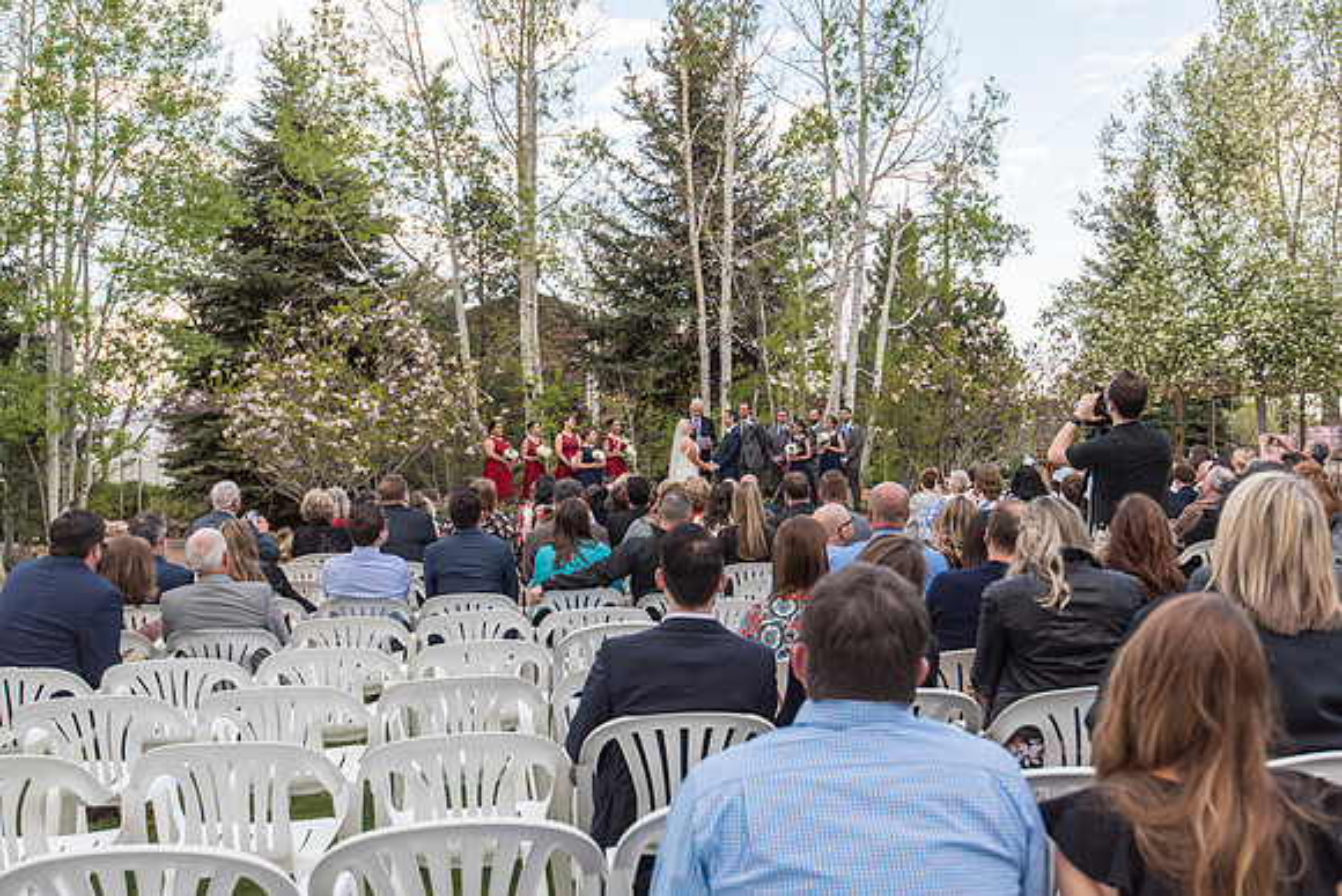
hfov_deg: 52.0
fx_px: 1375
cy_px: 448
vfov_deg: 36.1
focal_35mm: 37
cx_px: 707
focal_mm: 35
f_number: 4
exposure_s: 1/320
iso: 100
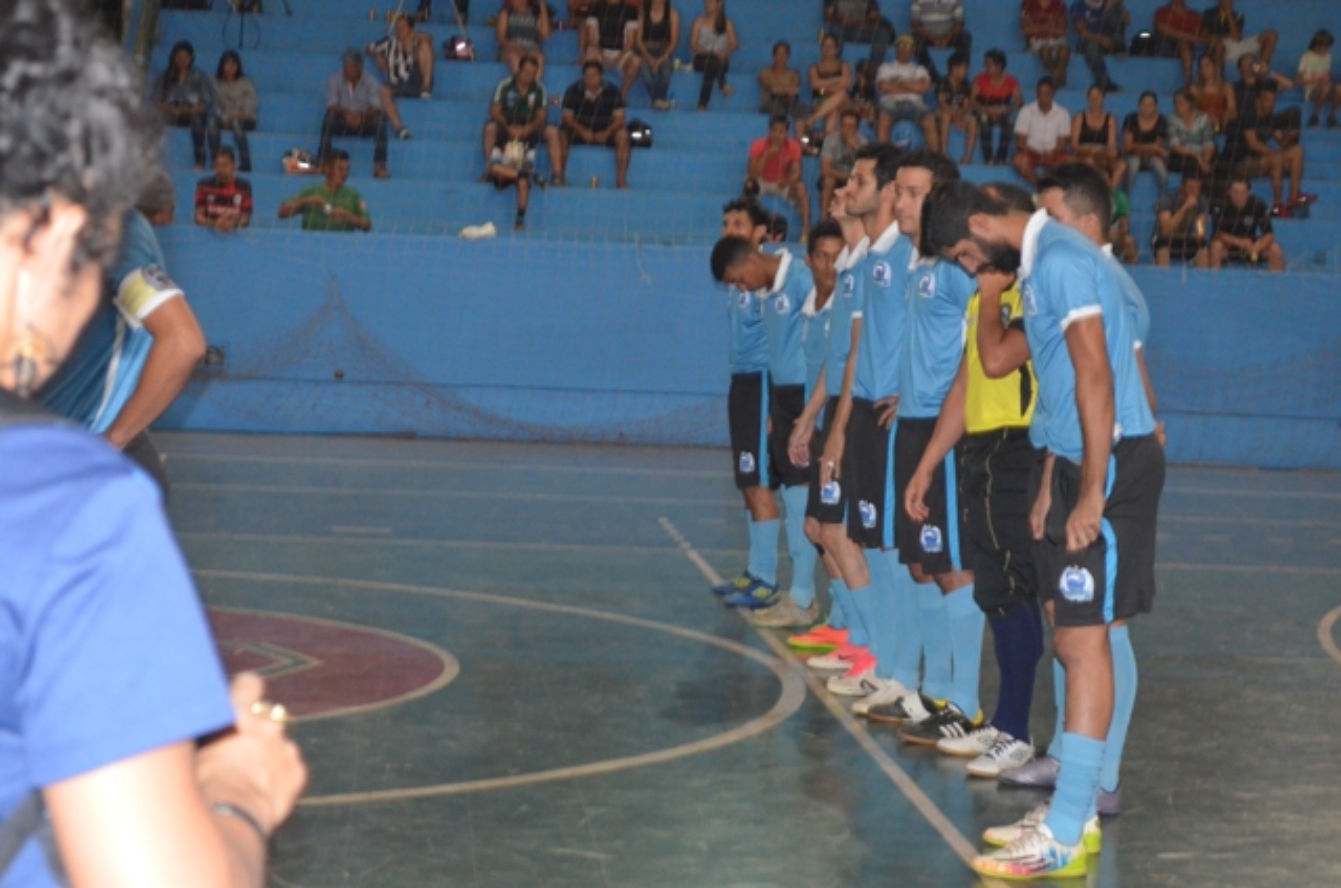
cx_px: 670
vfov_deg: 16.5
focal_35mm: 82
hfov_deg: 24.7
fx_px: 3067
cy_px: 444
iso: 3200
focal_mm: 55
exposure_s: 1/60
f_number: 5.6
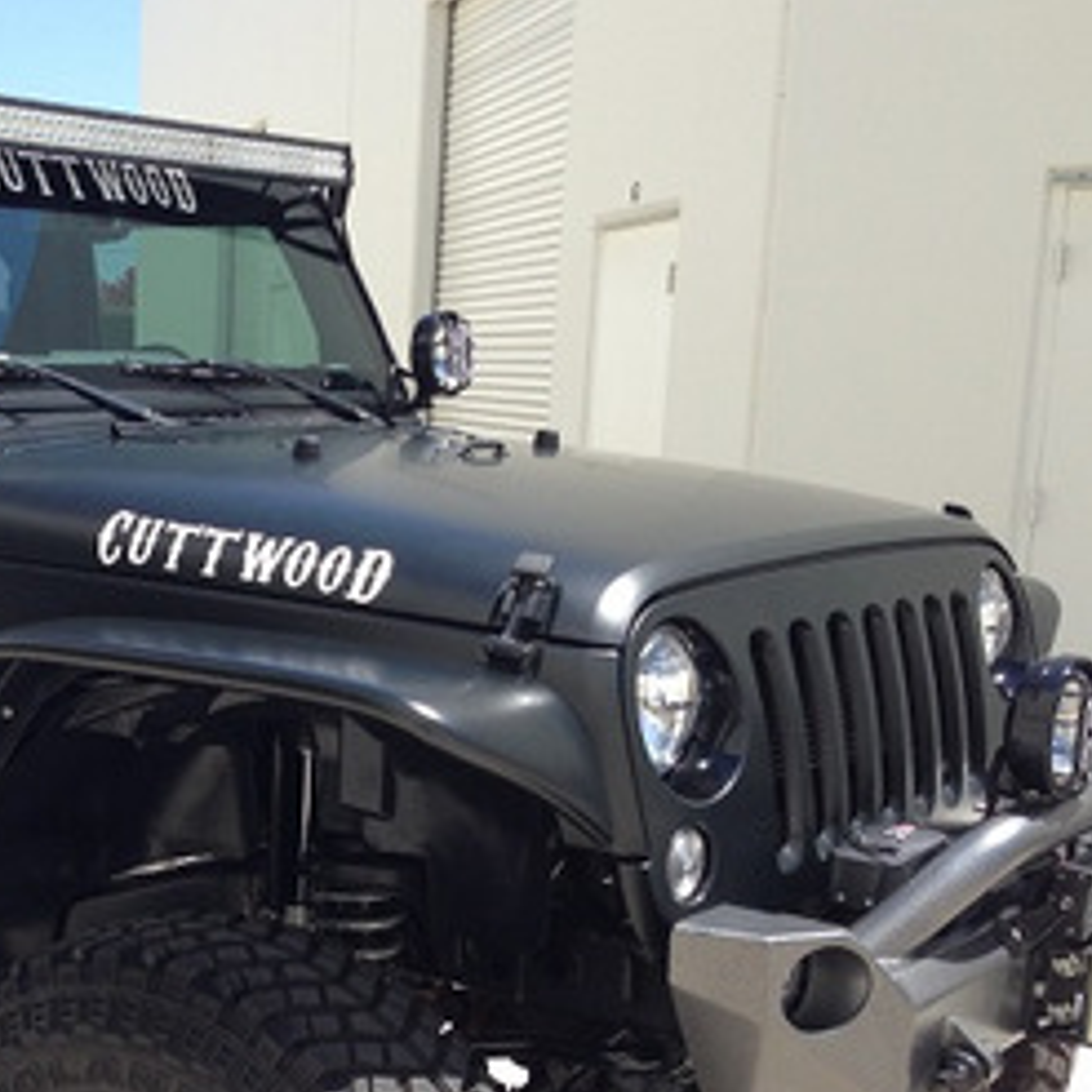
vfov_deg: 29.8
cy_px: 759
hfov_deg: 28.9
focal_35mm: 57
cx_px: 111
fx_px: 2034
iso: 50
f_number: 2.4
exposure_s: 1/847
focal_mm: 4.12
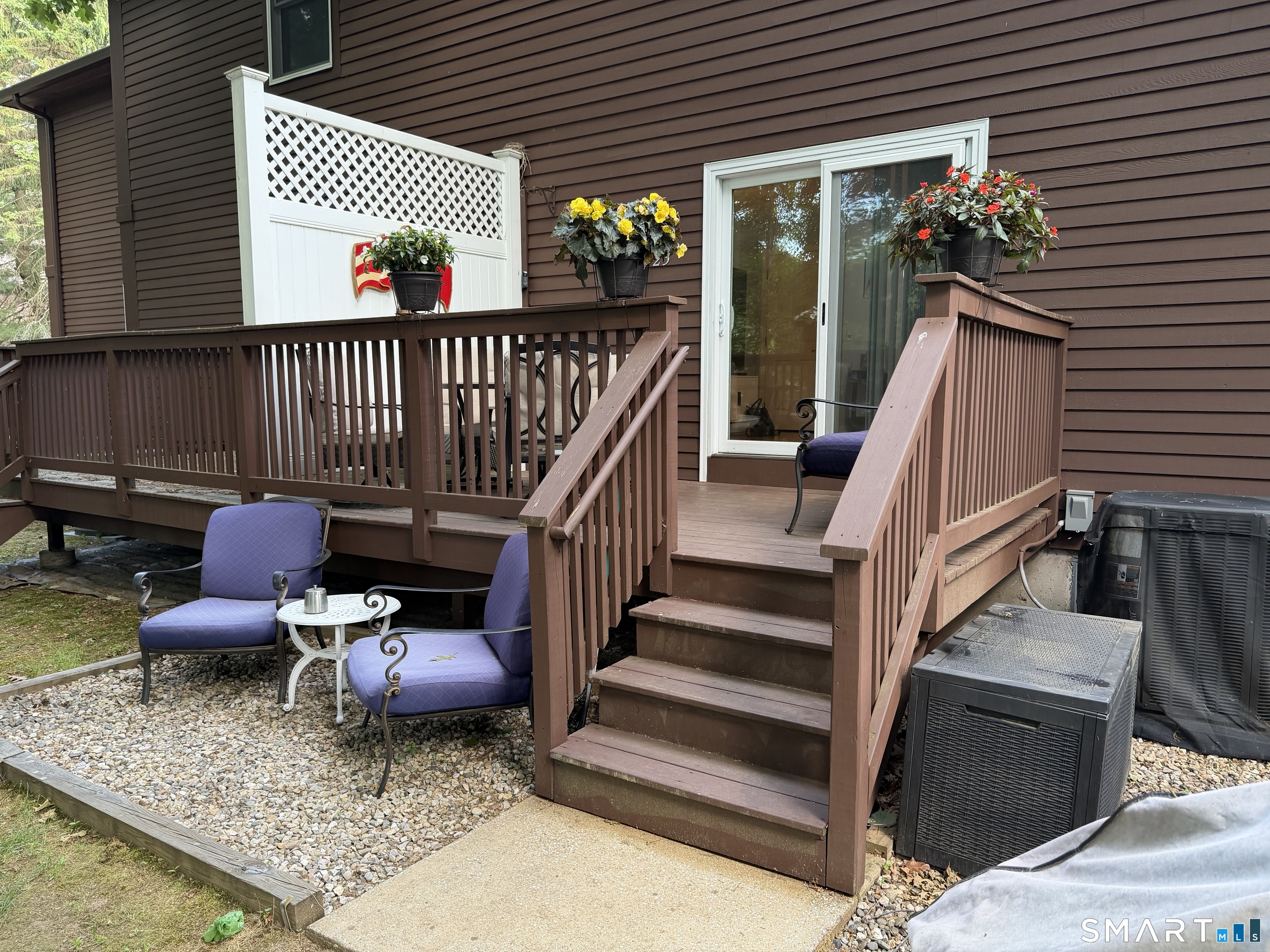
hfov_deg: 71.6
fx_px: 881
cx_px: 635
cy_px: 476
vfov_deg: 56.8
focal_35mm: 24
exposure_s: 1/121
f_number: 1.78
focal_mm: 6.76
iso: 200
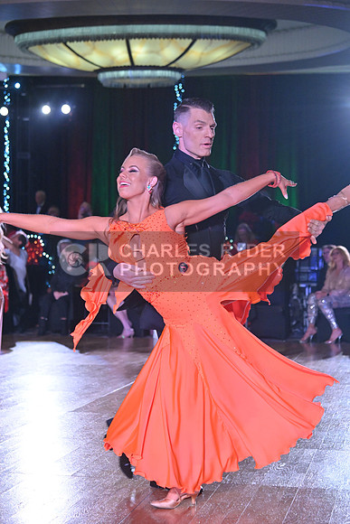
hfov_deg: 16.7
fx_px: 1195
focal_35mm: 82
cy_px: 262
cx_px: 175
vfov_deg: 24.8
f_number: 5
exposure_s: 1/400
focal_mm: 82
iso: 4000
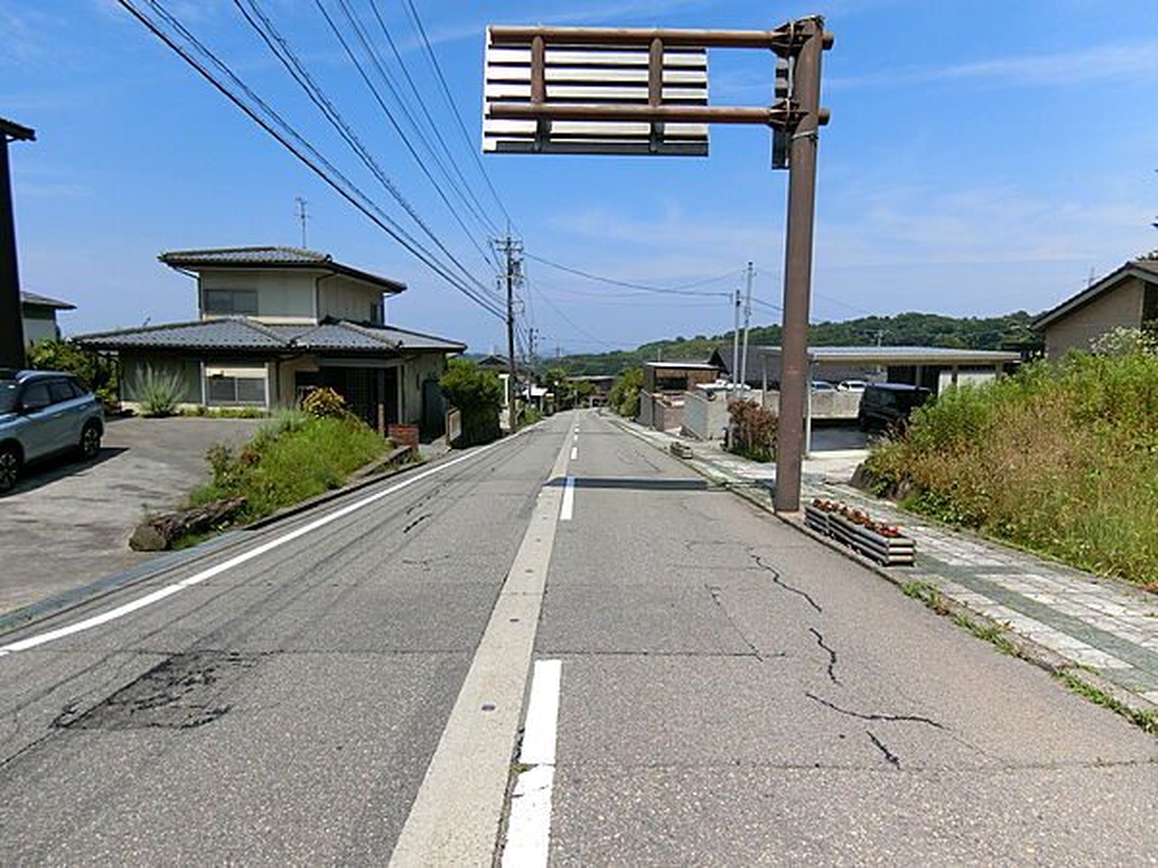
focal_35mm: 19
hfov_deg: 84.7
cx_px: 579
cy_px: 434
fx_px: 636
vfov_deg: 68.7
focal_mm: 4.06
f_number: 6.9
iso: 160
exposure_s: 1/1000
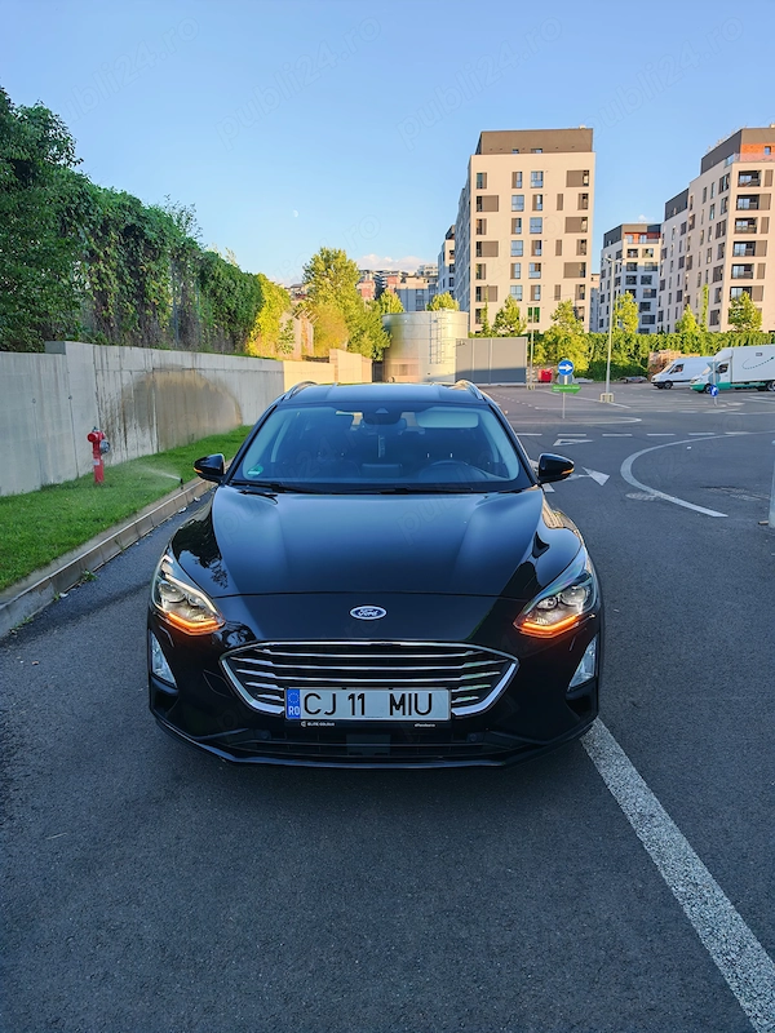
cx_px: 388
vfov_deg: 71.6
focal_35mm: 24
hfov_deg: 56.8
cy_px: 516
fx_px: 716
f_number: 2
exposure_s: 1/1000
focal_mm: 6.83
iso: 100
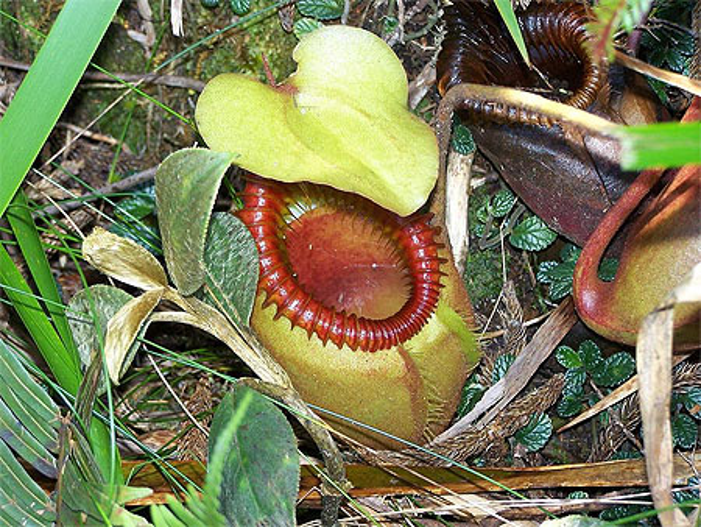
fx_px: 2127
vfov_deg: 14.1
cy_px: 264
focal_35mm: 105
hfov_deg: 18.7
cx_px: 350
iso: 80
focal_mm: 17.5
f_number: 3.2
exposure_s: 1/80
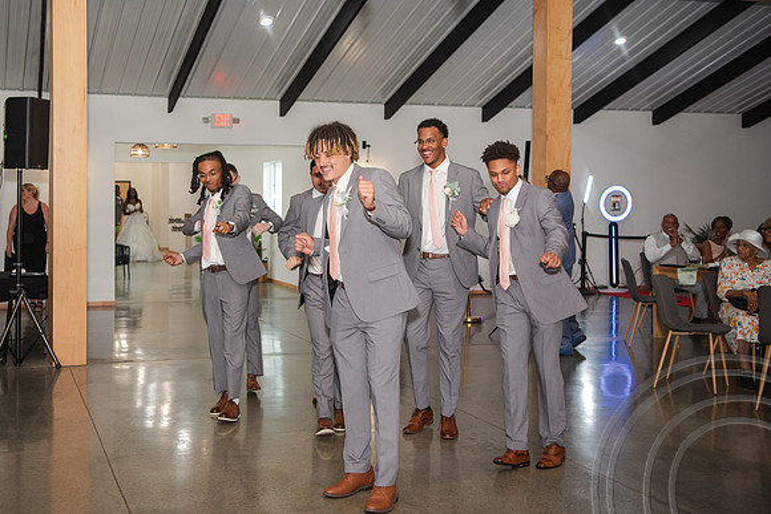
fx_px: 1015
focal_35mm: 47
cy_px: 202
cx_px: 303
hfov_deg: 41.4
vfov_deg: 28.4
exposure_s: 1/125
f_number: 2.8
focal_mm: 38
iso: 400
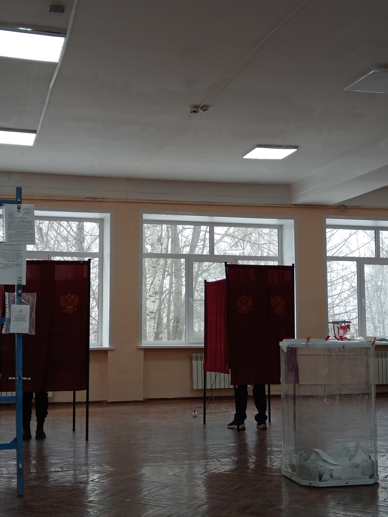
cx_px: 194
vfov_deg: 38.2
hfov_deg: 29.1
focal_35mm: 50
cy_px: 258
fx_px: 747
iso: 180
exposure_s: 1/100
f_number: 1.9
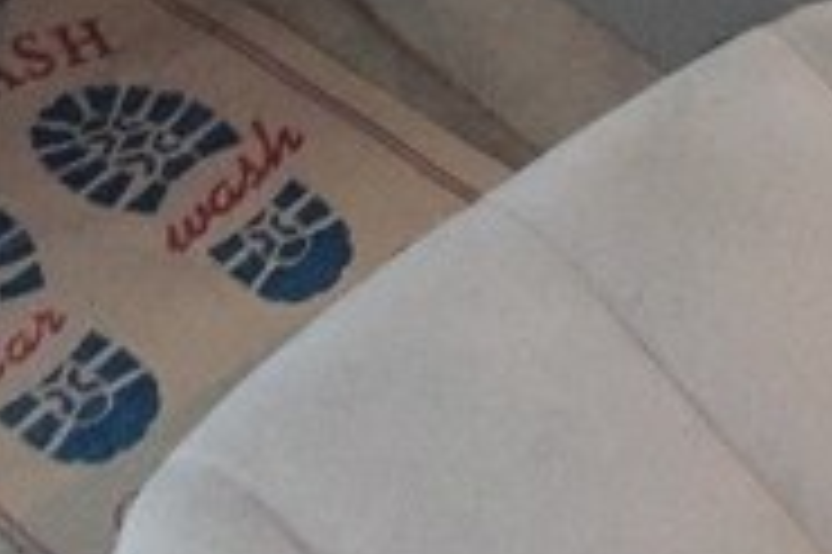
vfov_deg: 14.5
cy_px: -491
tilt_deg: -28.1
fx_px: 1870
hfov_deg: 25.0
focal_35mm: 81
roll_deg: -1.4
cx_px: 544
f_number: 2.2
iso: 400
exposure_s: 1/17
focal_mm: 4.15
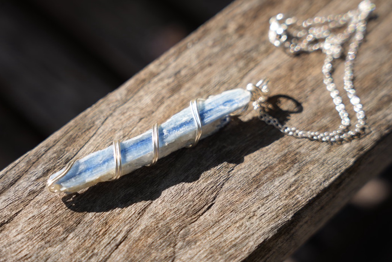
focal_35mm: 76
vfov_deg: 18.0
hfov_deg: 26.7
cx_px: 174
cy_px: 127
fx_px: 825
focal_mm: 65.6
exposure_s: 1/400
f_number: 4.5
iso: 100
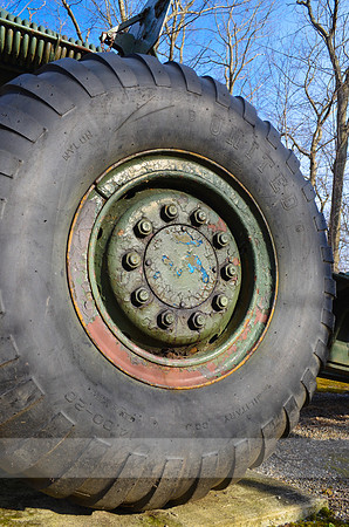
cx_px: 174
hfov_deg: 43.4
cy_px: 264
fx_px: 438
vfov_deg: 62.0
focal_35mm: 30
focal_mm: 20
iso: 200
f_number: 8
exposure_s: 1/250
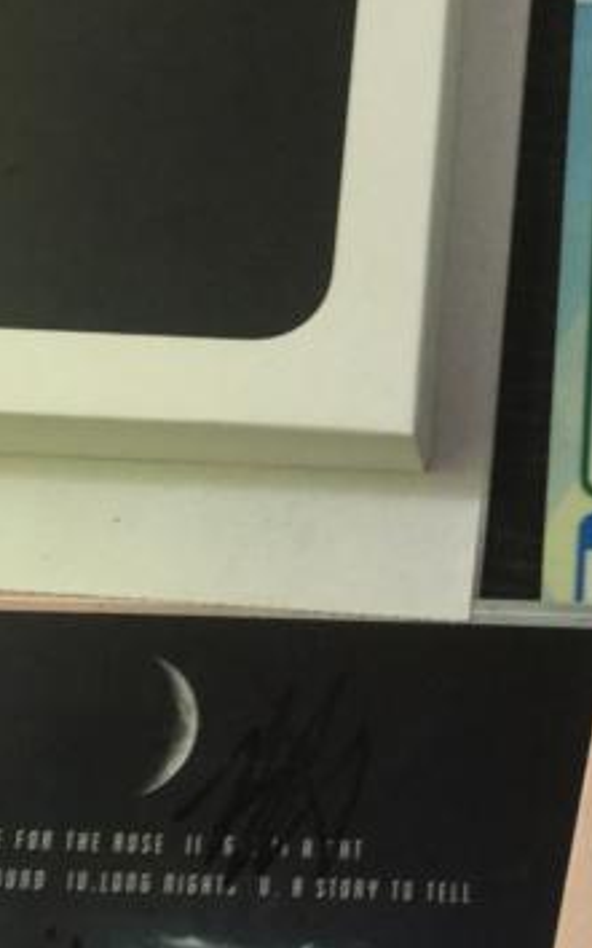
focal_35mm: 80
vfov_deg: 25.8
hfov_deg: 15.9
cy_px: 490
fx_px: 2067
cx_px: 616
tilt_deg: -72.3
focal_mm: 4.15
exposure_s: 1/15
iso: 200
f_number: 2.2
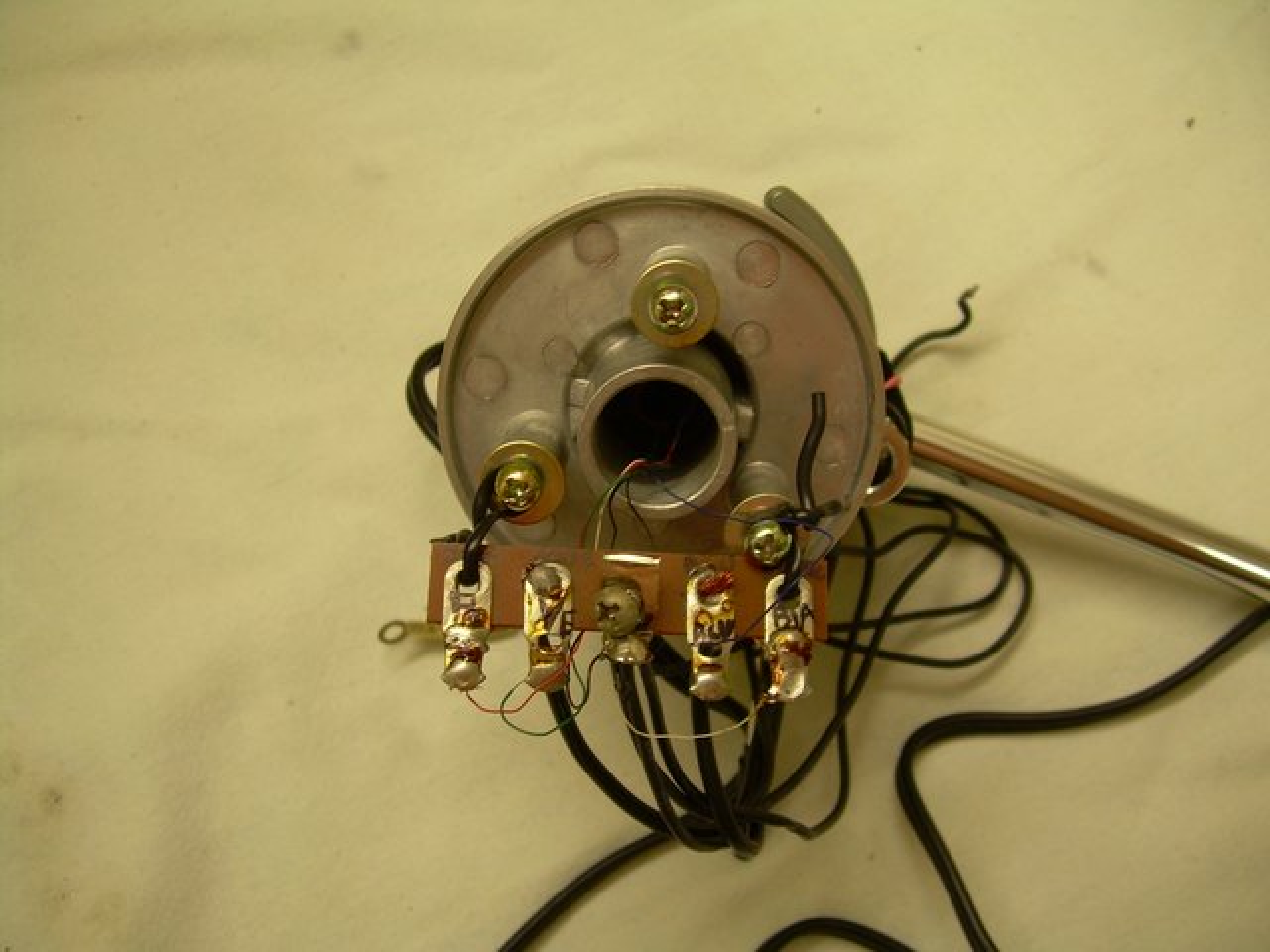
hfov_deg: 49.0
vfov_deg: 37.7
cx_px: 635
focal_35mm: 38
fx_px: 1394
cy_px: 476
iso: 50
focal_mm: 6.3
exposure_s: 1/13.5
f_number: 2.8
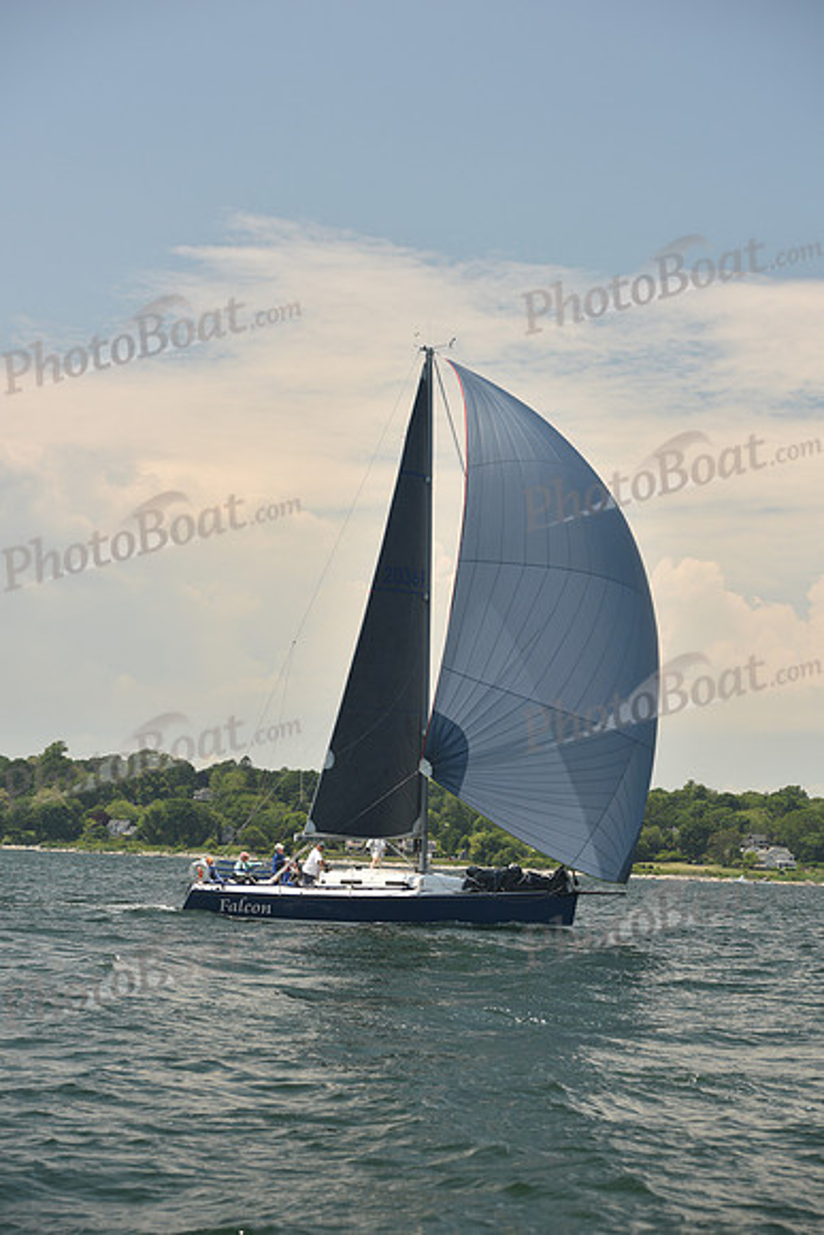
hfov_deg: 19.5
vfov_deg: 28.8
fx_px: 2402
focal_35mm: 70
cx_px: 412
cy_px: 618
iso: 250
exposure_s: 1/640
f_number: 5.6
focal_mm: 70
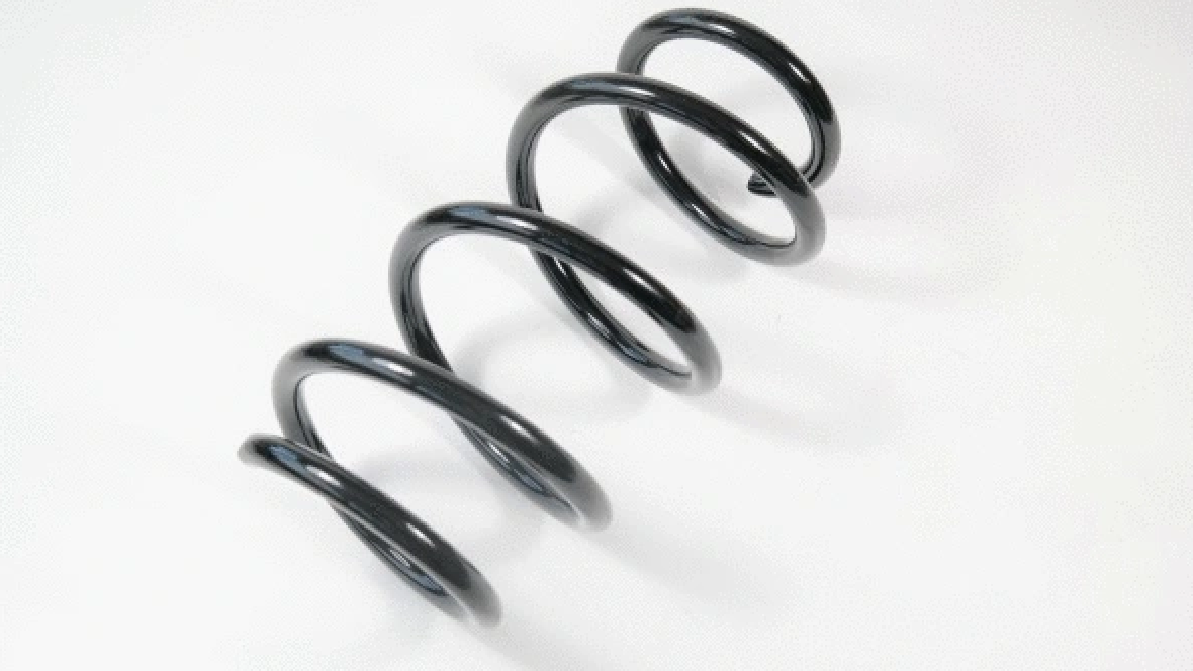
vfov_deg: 24.4
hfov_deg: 42.1
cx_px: 596
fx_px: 1550
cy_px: 331
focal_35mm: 49
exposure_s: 1/50
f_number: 4.5
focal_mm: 30
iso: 200
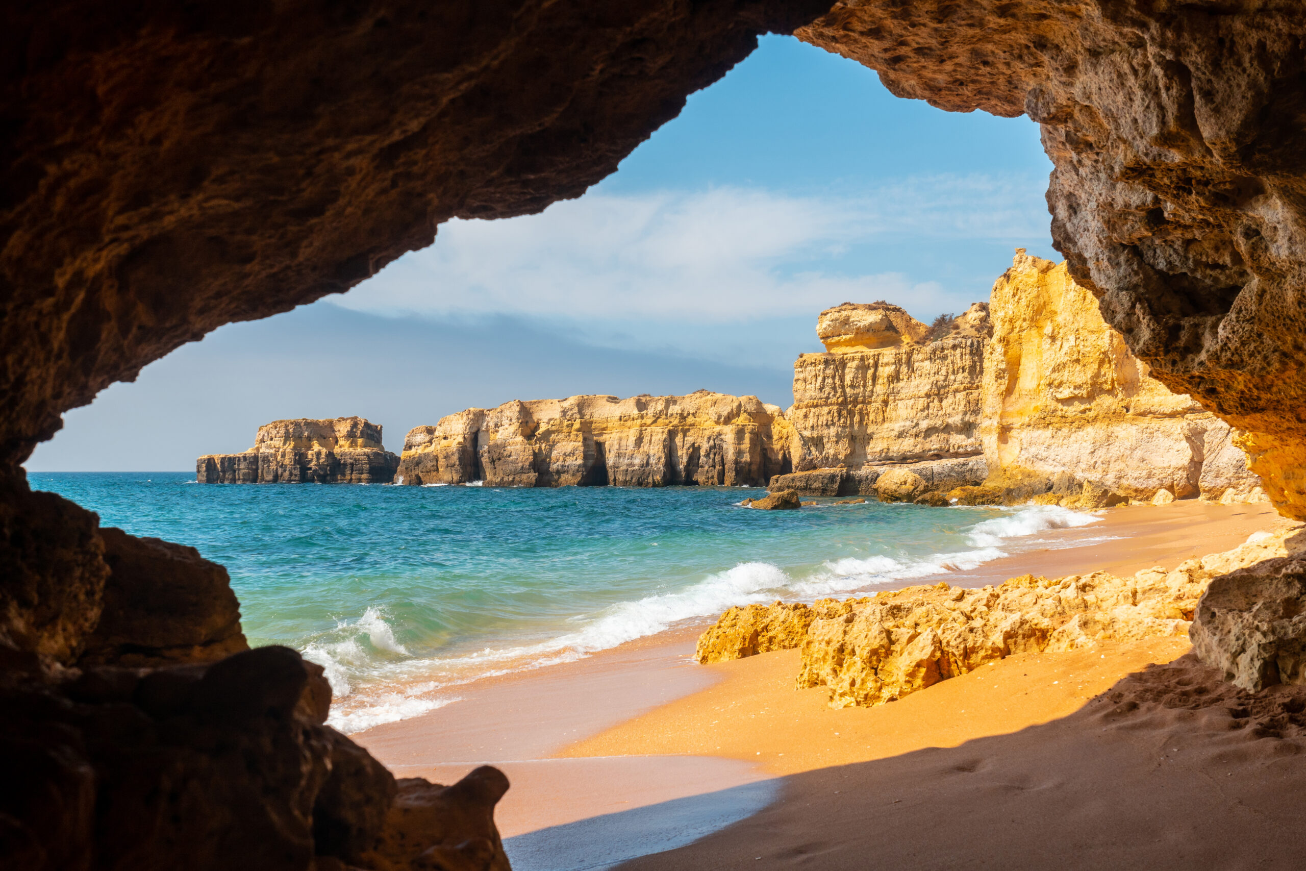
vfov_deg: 25.8
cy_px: 436
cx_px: 653
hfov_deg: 37.8
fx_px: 1905
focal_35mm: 52
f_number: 8
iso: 200
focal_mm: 35
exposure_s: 1/500
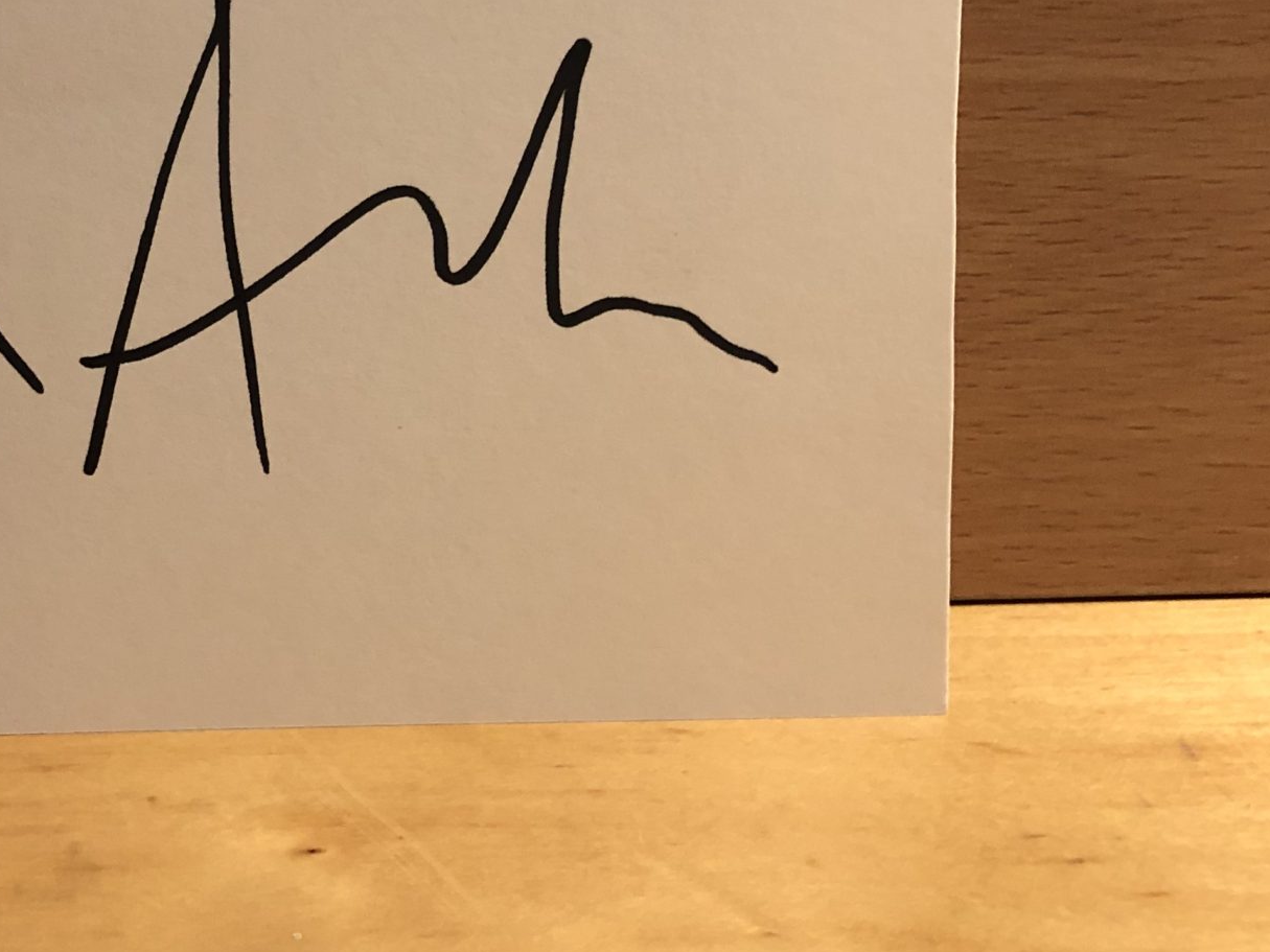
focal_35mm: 59
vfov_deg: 24.5
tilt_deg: -21.9
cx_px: 254
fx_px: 2164
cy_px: 214
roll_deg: -1.6
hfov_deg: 31.8
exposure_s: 1/17
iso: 80
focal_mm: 3.99
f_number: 1.8
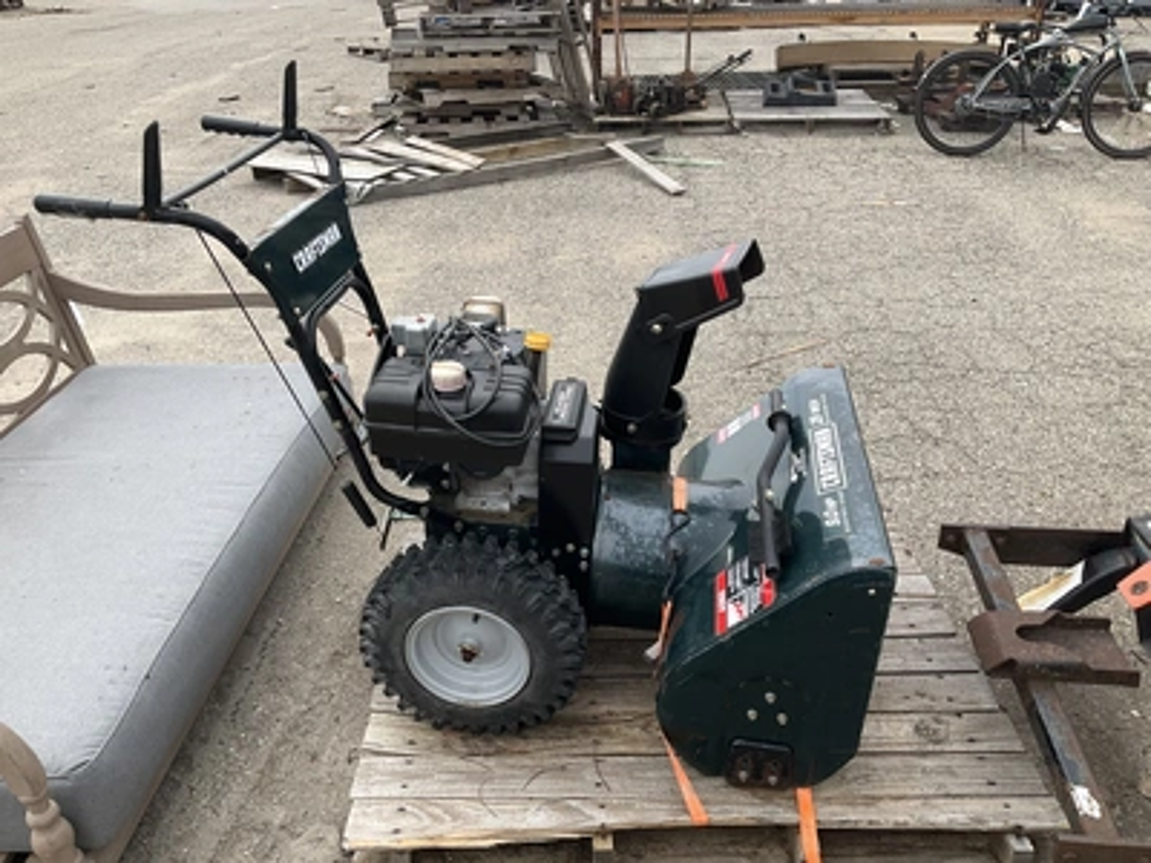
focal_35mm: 29
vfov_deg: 48.2
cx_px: 576
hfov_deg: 61.7
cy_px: 432
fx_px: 964
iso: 25
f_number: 1.8
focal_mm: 3
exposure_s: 1/842
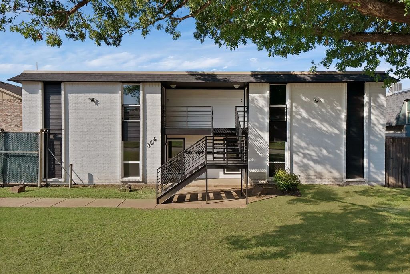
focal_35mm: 21
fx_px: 239
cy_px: 137
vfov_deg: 59.6
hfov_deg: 81.2
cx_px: 205
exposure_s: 1/320
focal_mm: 21
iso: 640
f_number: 9
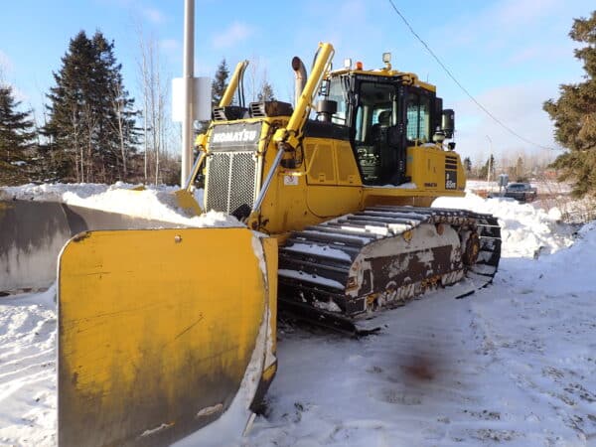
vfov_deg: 54.9
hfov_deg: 69.4
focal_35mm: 25
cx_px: 298
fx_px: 430
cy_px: 224
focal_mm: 4.5
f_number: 2.8
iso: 100
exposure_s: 1/640
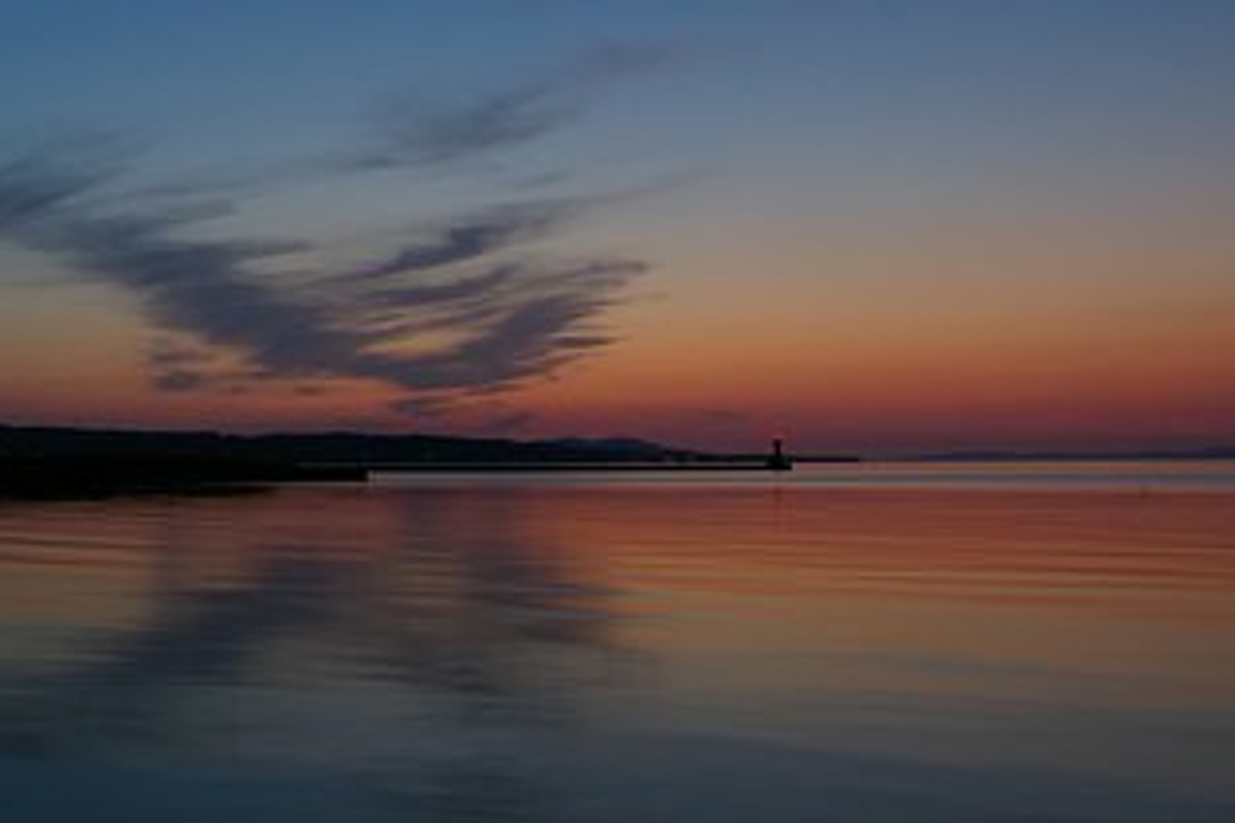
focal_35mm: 39
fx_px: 1338
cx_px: 294
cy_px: 355
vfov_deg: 34.2
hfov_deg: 47.5
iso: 200
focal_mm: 16
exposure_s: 1/3.33
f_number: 6.3
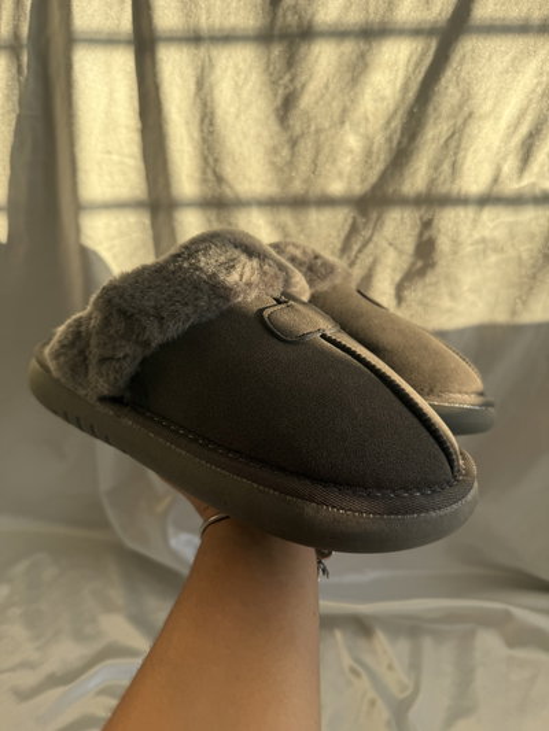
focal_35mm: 24
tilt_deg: -20.4
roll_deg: -6.4
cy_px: 366
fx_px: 507
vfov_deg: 71.6
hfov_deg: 56.8
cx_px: 274
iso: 100
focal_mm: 6.76
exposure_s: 1/1812
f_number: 1.78
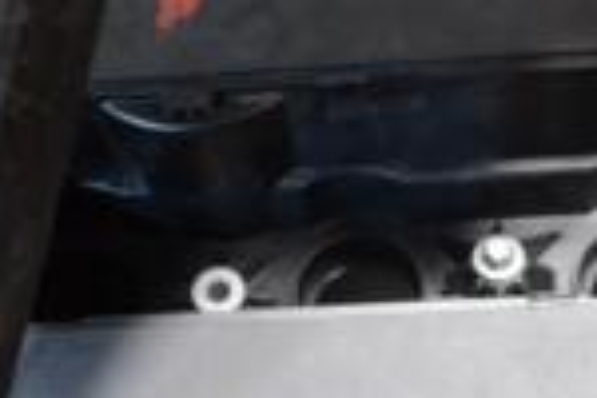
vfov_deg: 11.4
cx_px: 330
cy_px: 346
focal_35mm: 120
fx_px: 1990
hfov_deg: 17.1
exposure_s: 1/30
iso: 1000
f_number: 3.8
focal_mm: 20
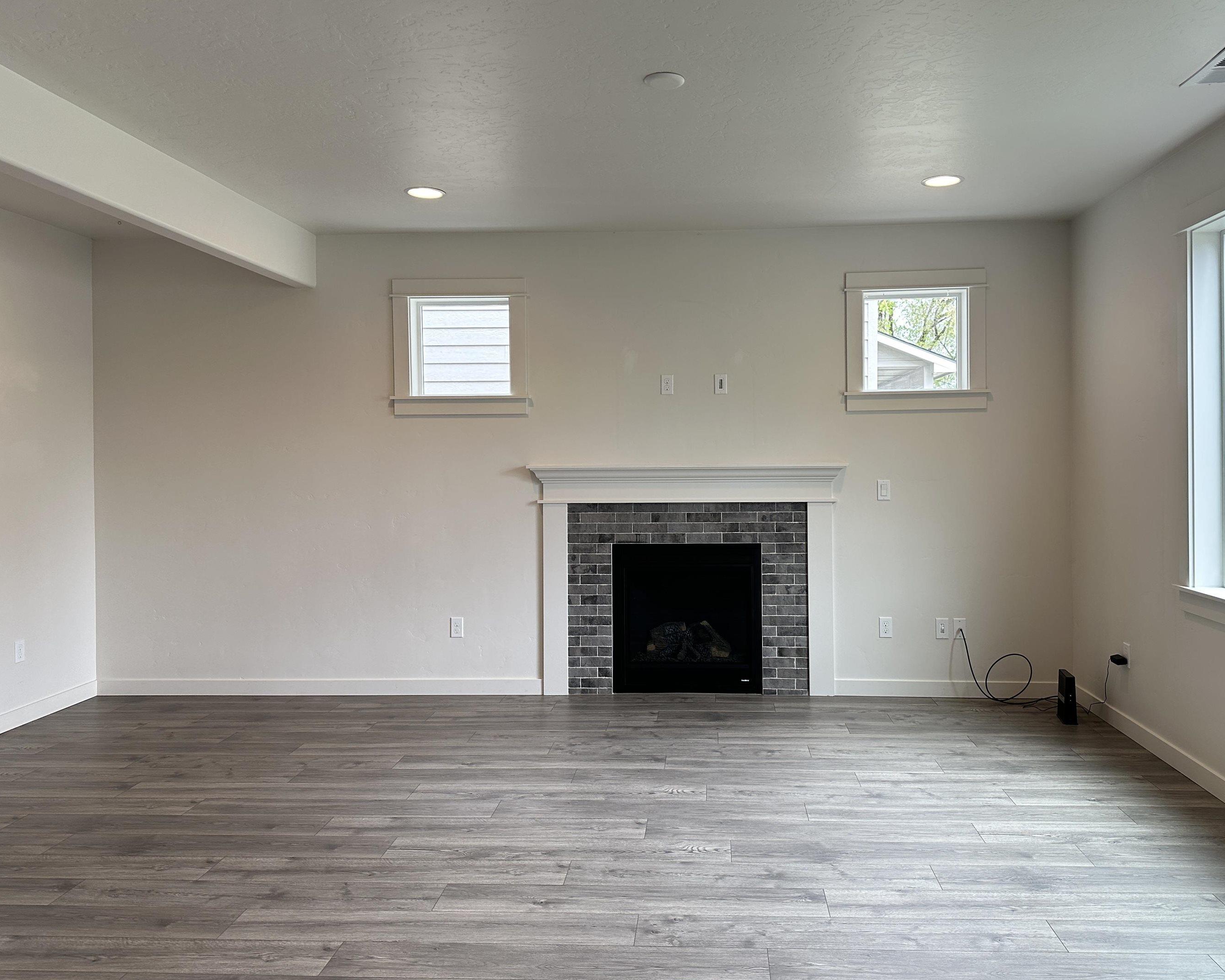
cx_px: 668
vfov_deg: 53.1
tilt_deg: -0.5
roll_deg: +0.9
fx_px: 979
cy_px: 454
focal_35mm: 27
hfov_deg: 64.0
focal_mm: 6.86
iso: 125
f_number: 1.78
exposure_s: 1/120
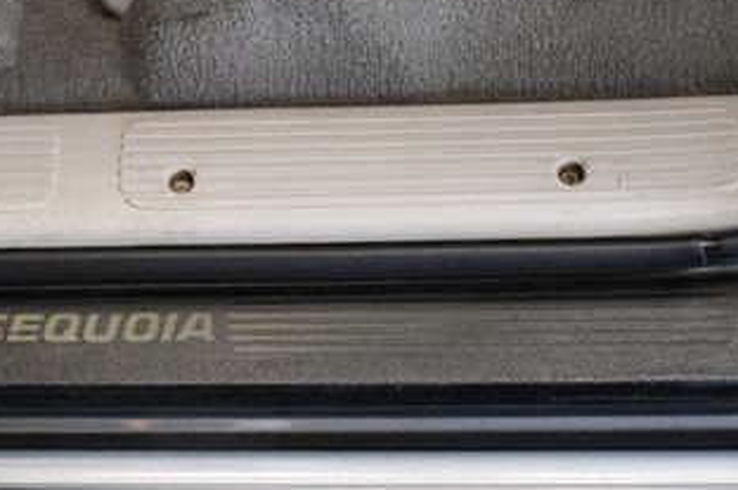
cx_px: 102
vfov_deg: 17.8
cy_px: 128
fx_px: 1556
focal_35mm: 76
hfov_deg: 26.0
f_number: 4
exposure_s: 1/125
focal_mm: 25
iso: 2500
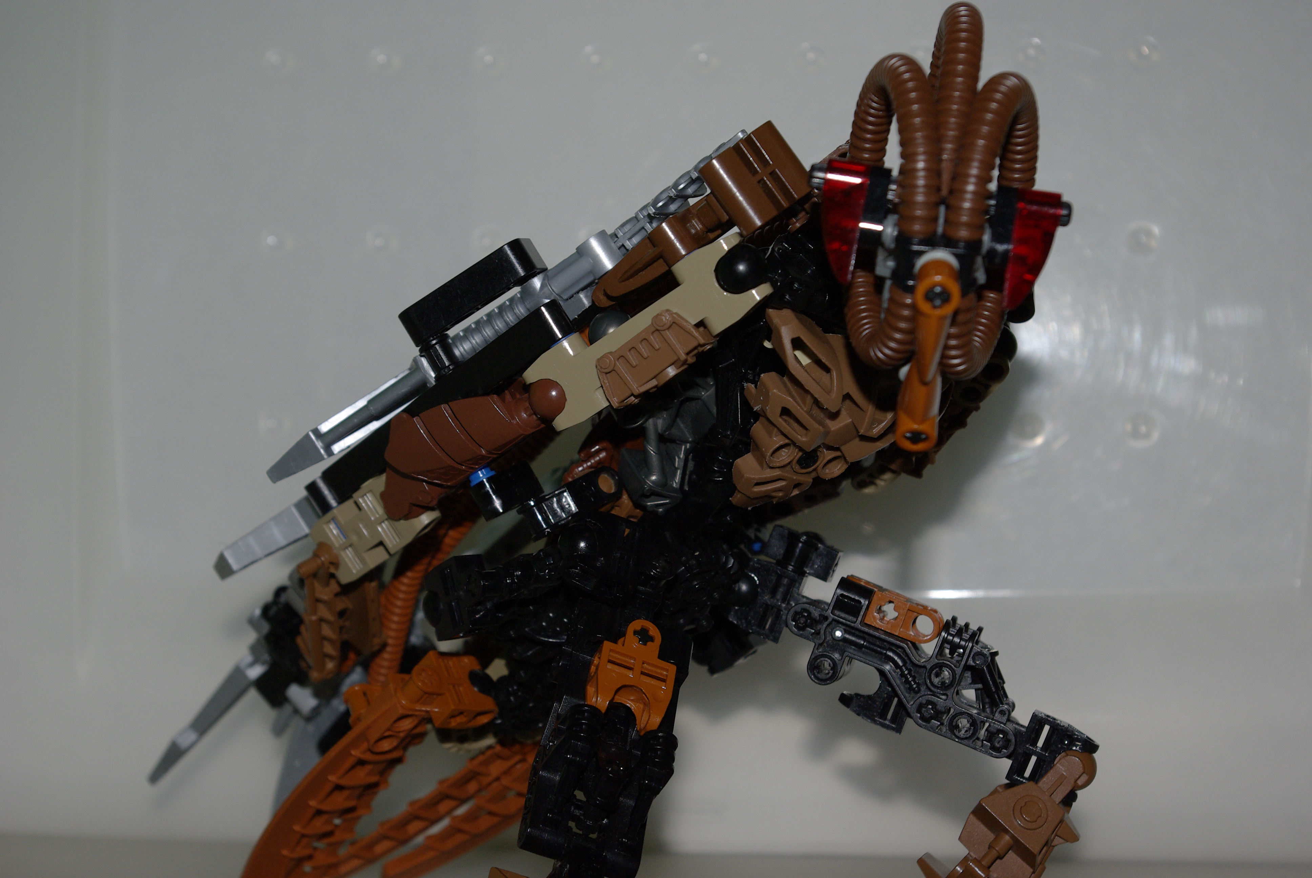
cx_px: 656
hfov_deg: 31.2
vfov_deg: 21.1
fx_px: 2353
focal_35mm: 64
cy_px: 439
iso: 400
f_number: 8
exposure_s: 1/60
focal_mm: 43
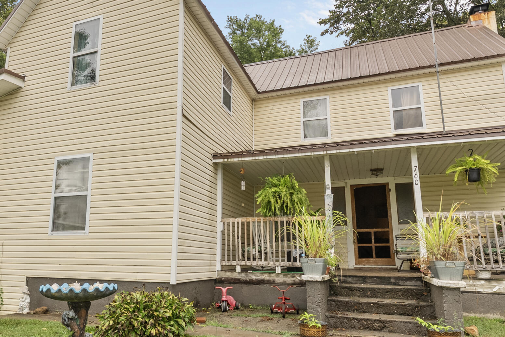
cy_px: 186
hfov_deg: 66.7
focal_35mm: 27
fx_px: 379
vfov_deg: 47.9
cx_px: 202
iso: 640
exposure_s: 1/40
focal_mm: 14
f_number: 9
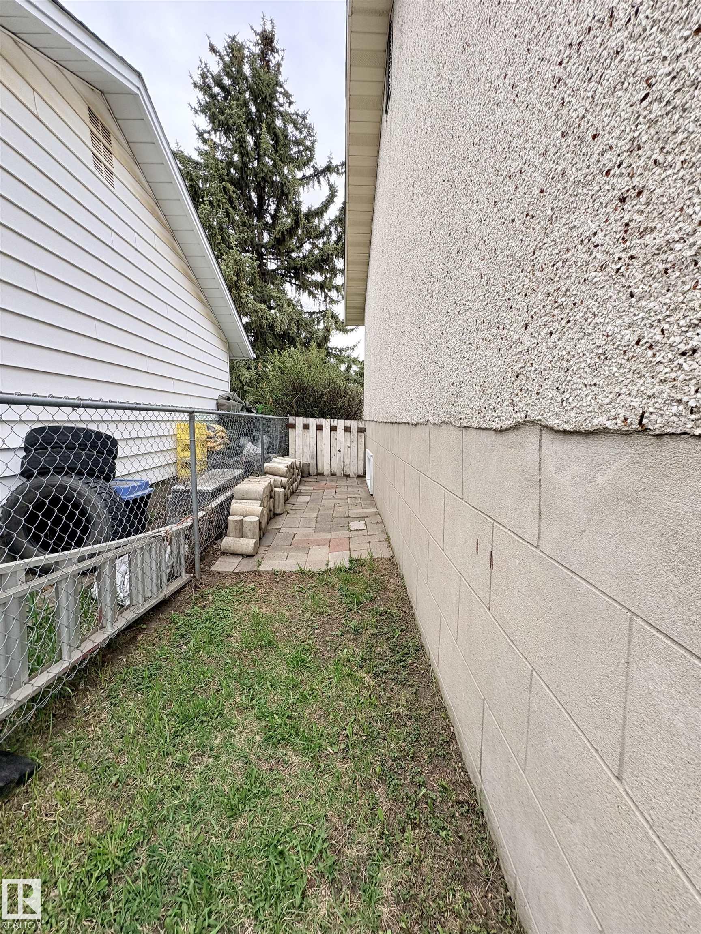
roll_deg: -0.9
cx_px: 350
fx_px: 378
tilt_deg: -6.7
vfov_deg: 102.1
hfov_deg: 85.7
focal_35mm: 14
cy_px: 467
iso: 64
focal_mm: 2.22
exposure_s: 1/164
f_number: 2.2
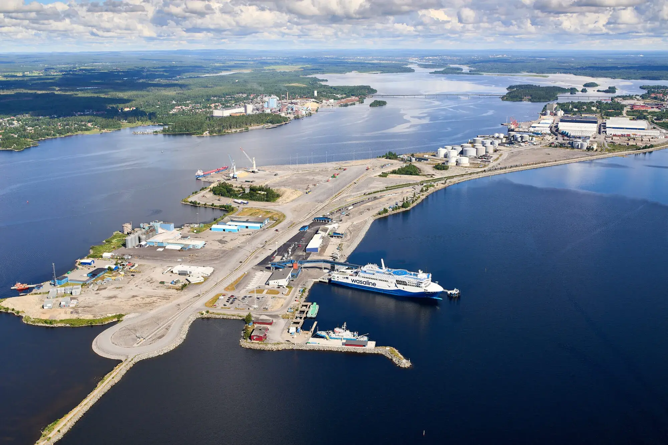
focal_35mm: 35
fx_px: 649
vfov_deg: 37.8
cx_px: 334
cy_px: 222
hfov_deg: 54.4
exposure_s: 1/1000
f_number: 5.6
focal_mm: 35
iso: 250
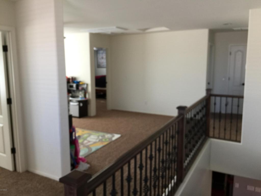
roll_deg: +0.4
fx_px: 219
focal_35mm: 29
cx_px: 130
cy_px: 98
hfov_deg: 61.7
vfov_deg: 48.2
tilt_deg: -6.9
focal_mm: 4.15
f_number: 2.2
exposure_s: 1/30
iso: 50
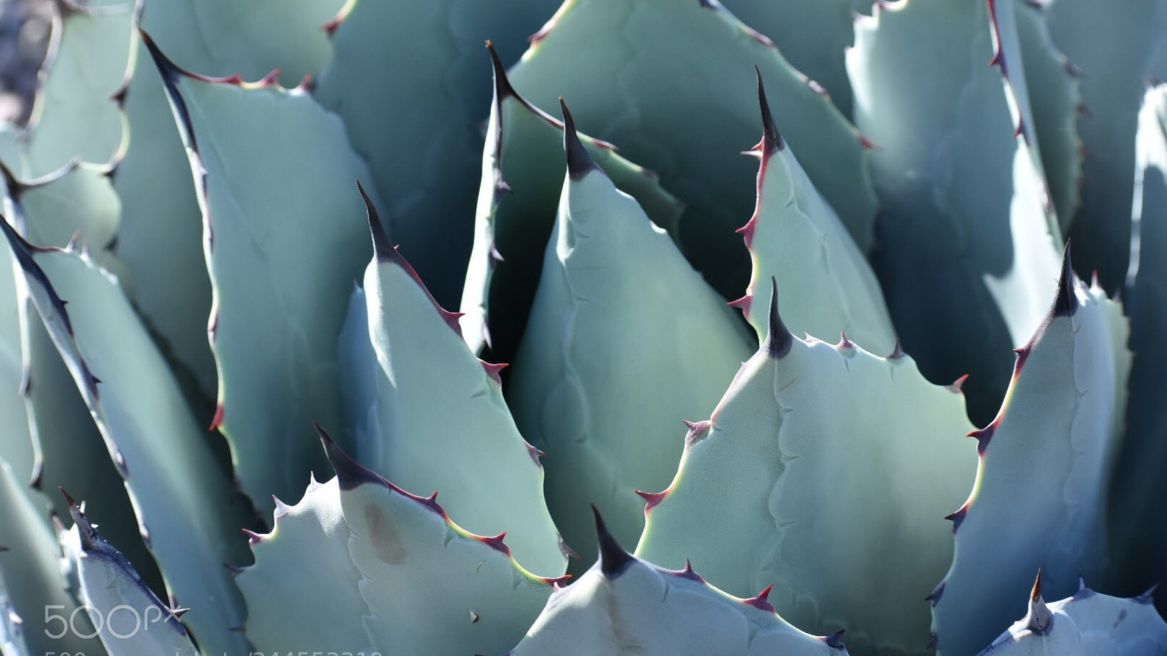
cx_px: 586
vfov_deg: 10.6
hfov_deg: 18.8
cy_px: 327
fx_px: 3527
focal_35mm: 114
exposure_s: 1/1000
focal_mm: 72
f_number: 8
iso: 800
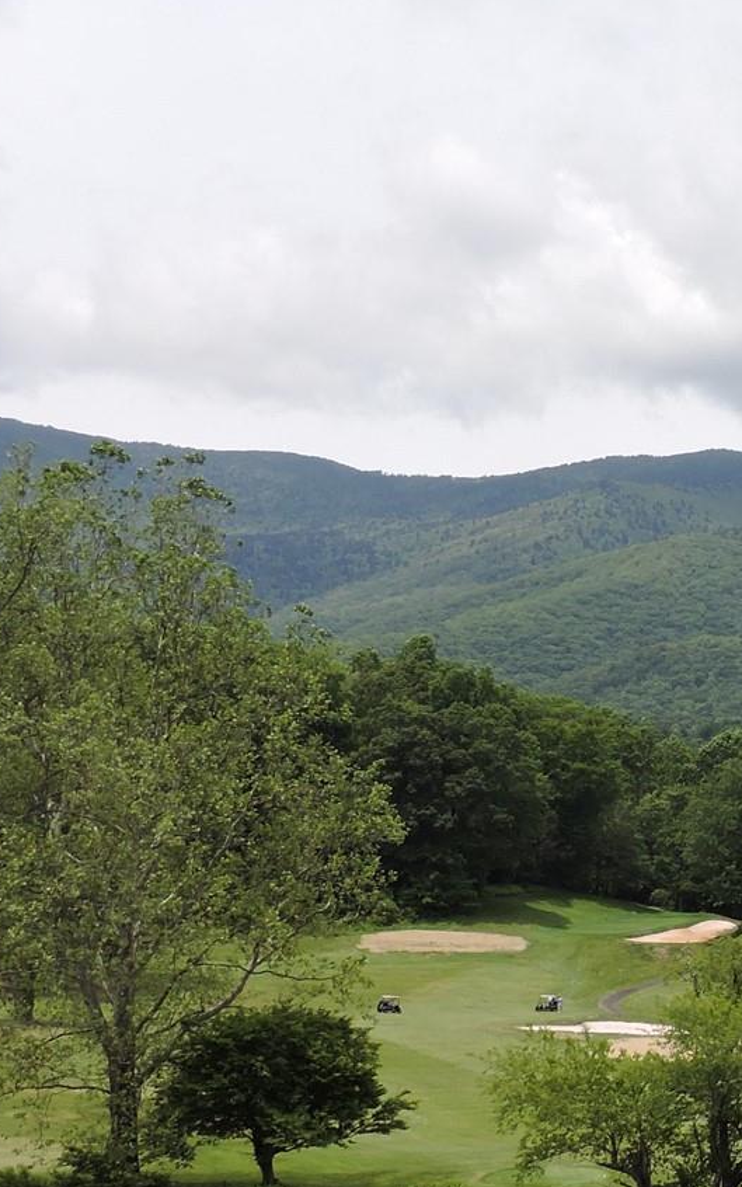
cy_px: 612
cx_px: 1393
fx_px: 2490
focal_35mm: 77
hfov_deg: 14.6
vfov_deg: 26.8
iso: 100
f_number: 3.1
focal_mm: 5.4
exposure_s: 1/1250
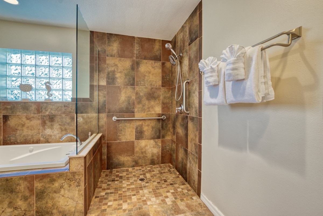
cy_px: 108
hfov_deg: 100.4
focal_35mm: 15
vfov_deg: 77.3
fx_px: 135
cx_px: 162
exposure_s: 1/13
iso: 400
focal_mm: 10
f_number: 8
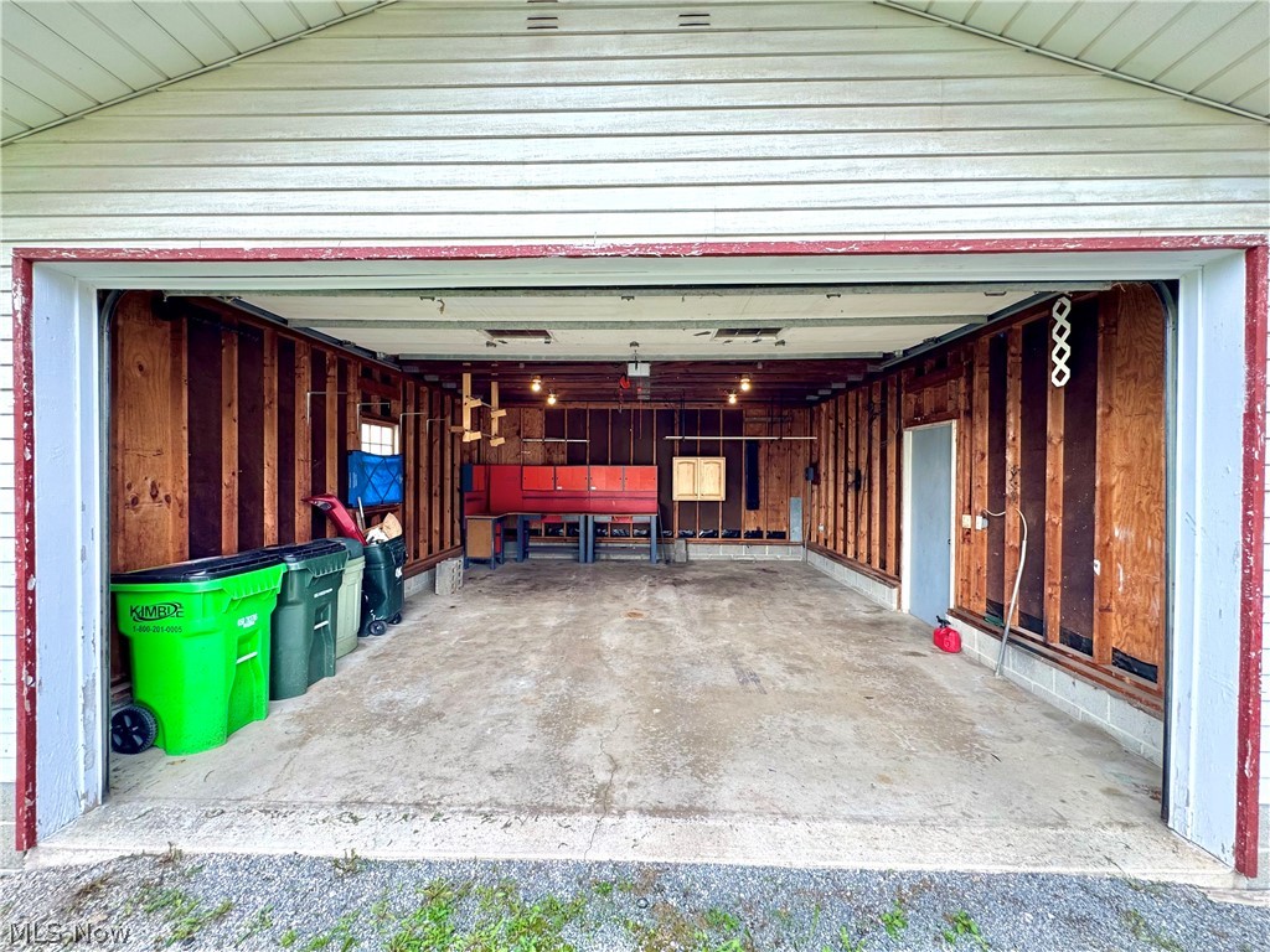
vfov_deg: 85.7
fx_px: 514
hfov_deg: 102.1
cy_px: 476
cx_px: 635
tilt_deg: -0.7
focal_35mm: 14
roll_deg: -0.6
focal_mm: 2.22
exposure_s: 1/99
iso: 50
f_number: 2.2
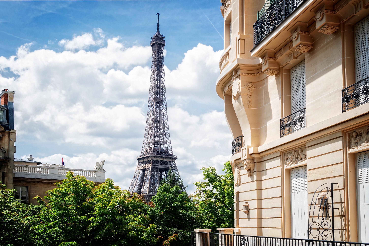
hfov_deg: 48.5
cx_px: 184
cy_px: 123
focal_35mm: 40
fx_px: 410
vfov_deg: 33.4
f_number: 7.1
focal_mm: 40
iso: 100
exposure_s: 1/320
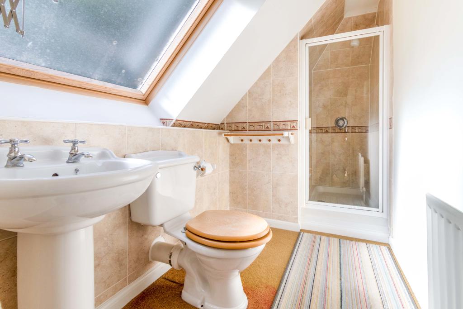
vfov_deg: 77.3
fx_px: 193
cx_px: 232
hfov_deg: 100.4
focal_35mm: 15
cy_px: 154
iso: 400
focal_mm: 10
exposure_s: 1/200
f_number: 7.1
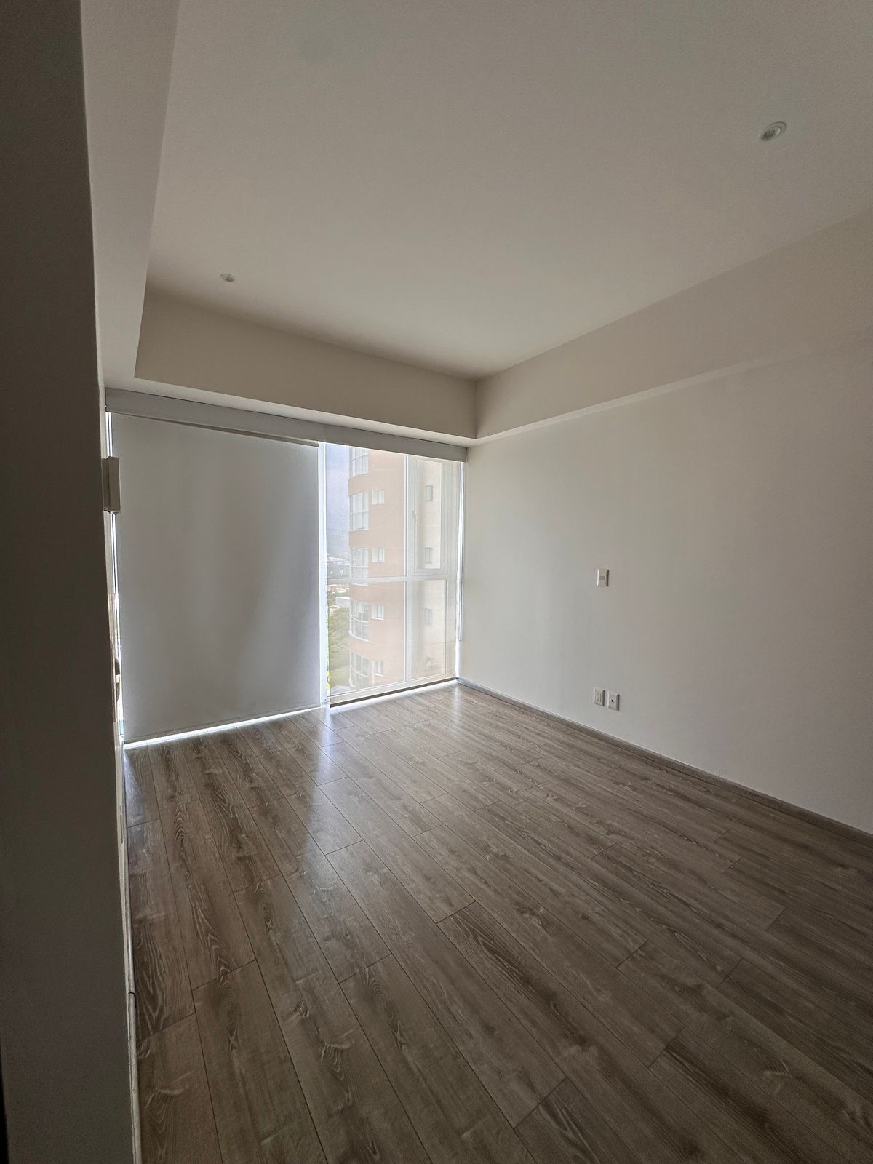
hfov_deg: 85.7
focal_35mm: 14
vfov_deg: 102.1
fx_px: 471
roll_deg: -1.6
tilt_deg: -3.9
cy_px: 582
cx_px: 436
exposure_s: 1/134
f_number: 2.2
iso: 40
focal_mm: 2.22
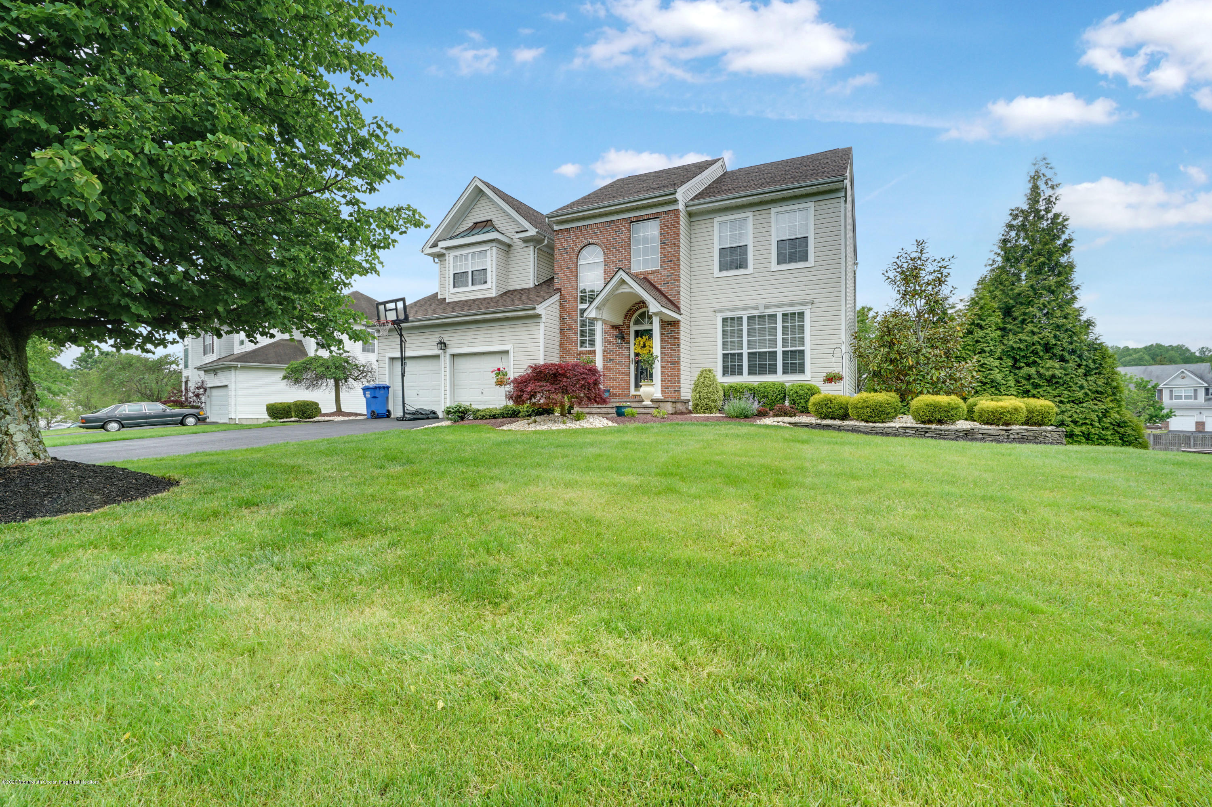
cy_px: 404
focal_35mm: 16
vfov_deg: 73.7
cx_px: 606
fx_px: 539
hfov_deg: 96.7
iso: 200
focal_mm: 16
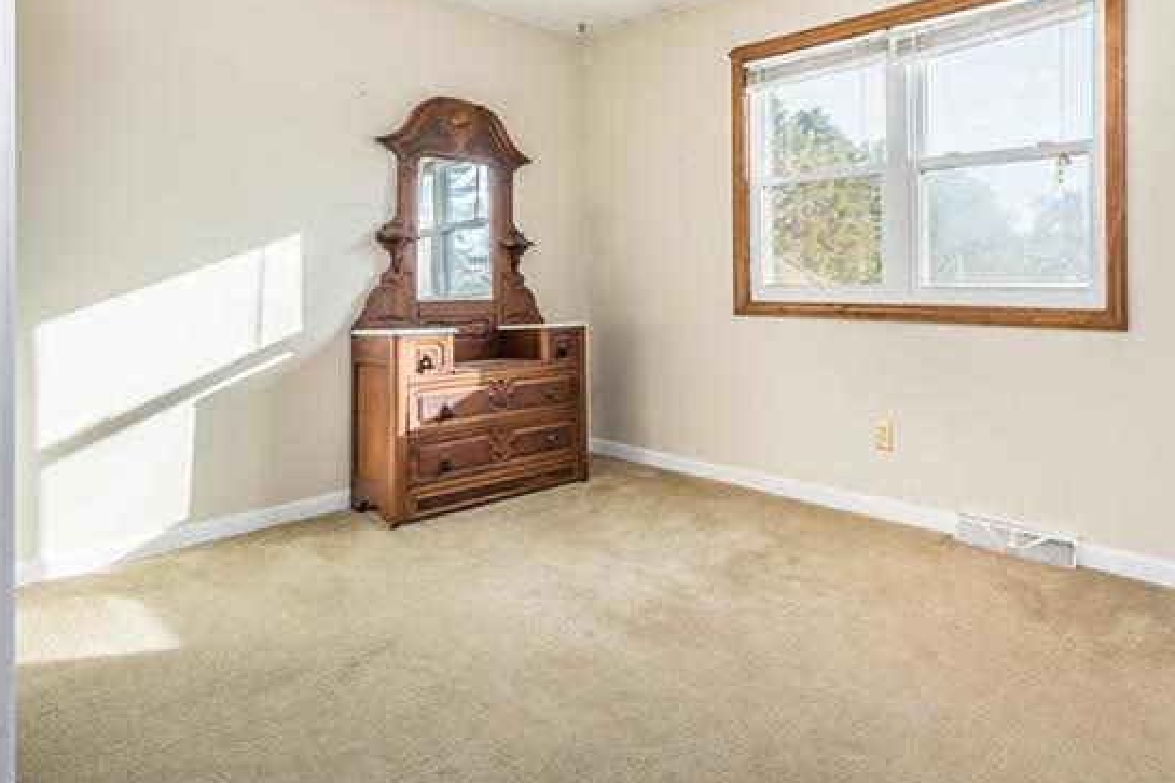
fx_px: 718
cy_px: 243
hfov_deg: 75.7
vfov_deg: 55.6
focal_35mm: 22
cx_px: 800
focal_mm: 10
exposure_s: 1/250
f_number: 6.3
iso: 250
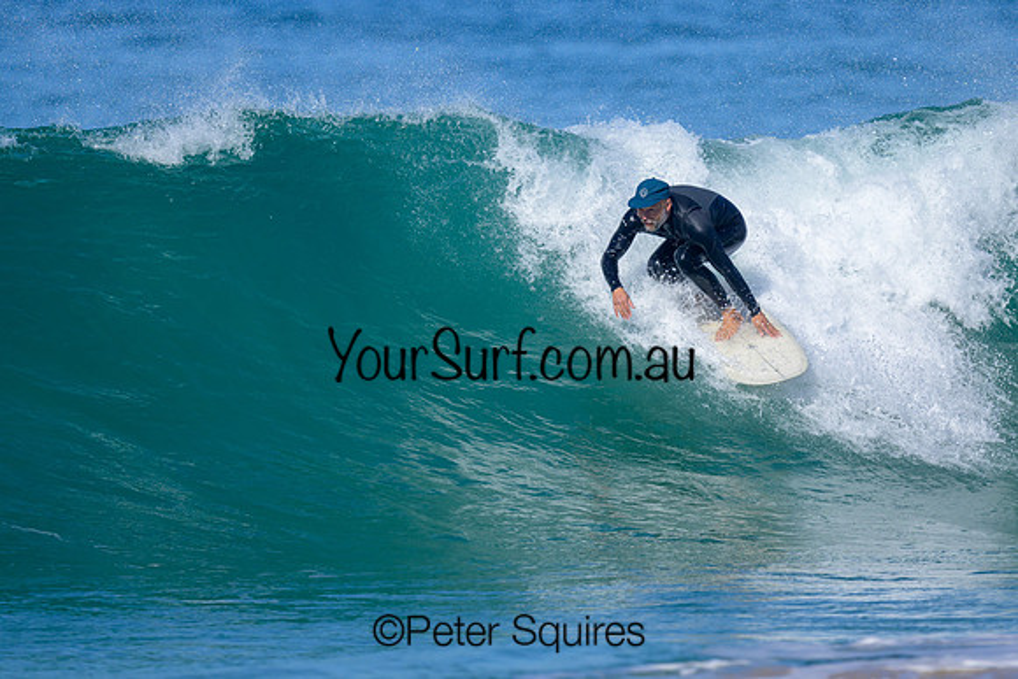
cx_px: 527
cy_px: 229
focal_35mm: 1101
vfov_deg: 1.3
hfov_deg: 1.9
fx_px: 31127
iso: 250
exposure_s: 1/2000
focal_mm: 800
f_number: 6.3
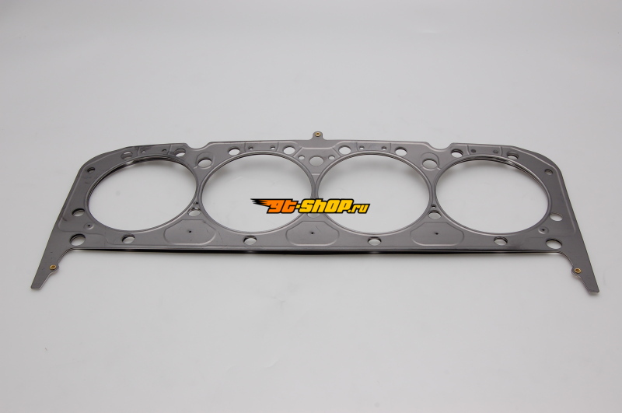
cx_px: 311
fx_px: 776
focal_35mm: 45
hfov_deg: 43.7
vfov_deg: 29.8
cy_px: 206
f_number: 11
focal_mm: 30
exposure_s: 1/125
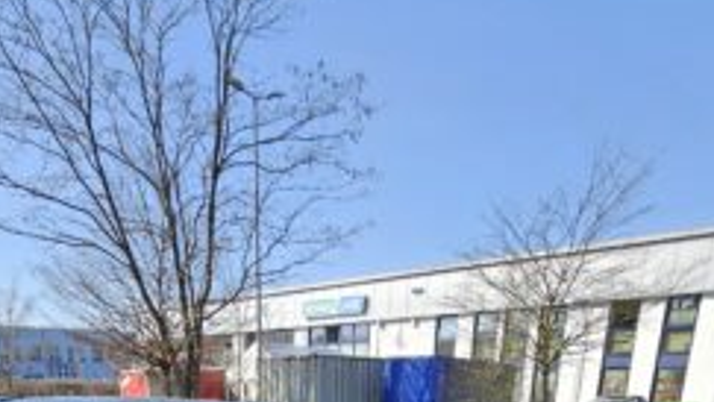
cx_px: 273
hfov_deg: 56.0
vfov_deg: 22.5
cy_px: 695
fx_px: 663
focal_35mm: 35
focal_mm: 2.2
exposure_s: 1/1016
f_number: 2.2
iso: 50
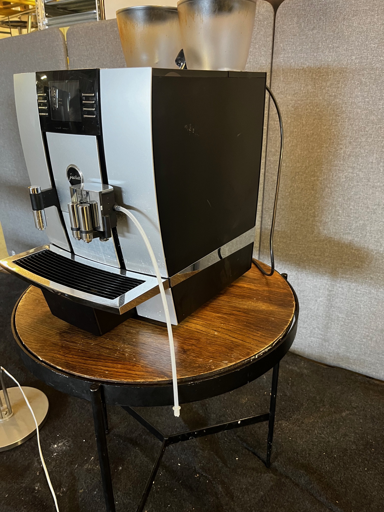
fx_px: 385
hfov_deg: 53.1
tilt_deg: -22.9
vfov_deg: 67.3
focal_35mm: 26
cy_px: 256
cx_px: 192
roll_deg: +1.9
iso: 400
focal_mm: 5.1
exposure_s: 1/33
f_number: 1.6
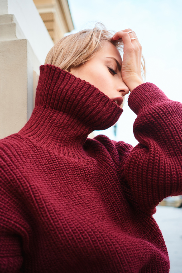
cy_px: 136
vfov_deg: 54.4
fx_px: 265
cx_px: 91
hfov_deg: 37.9
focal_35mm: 35
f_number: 2.2
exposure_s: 1/250
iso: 400
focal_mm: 23
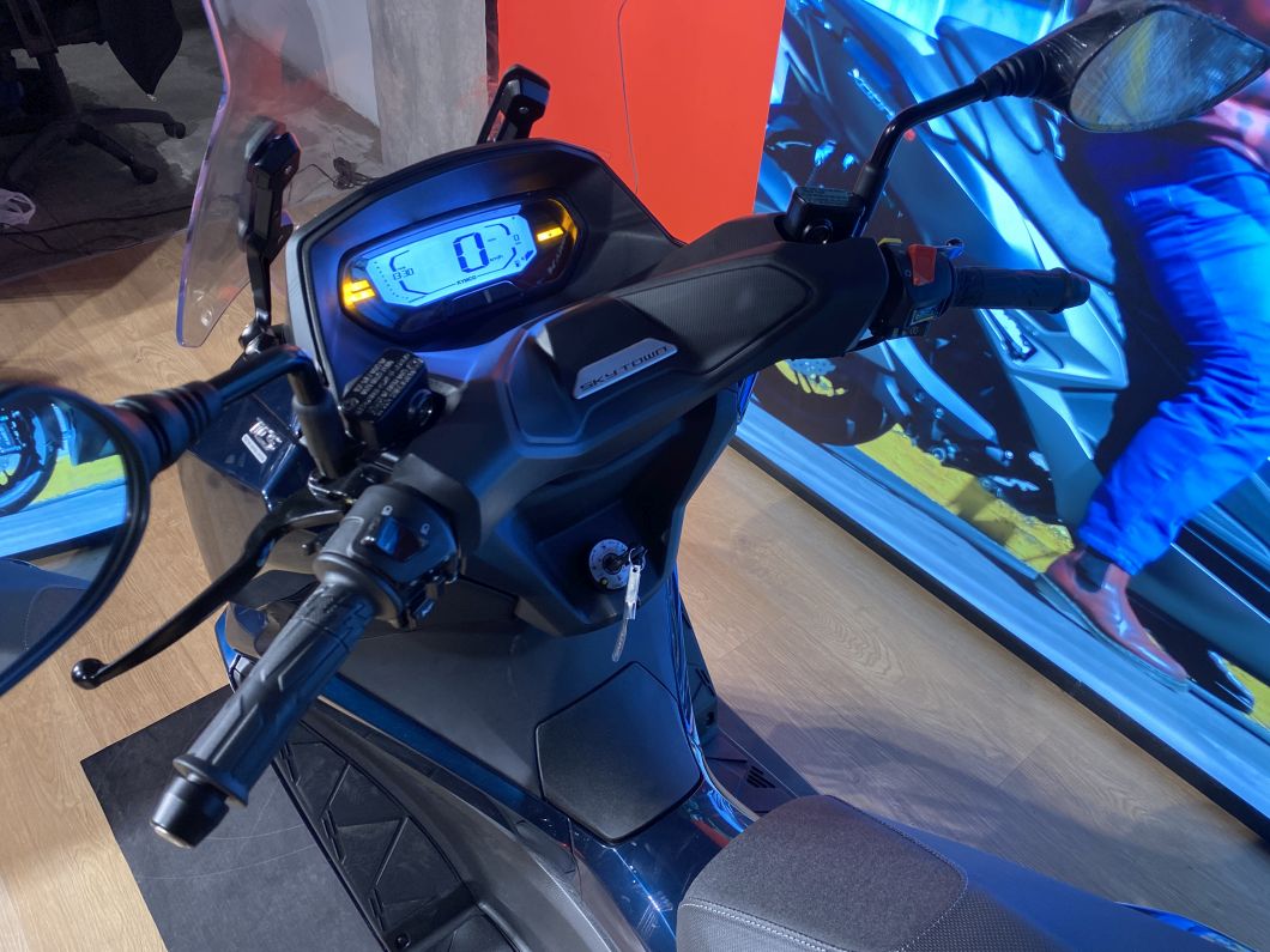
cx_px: 635
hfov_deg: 67.3
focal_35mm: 26
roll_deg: -2.9
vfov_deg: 53.1
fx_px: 954
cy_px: 476
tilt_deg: -40.6
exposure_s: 1/100
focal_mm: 4.25
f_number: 1.8
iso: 100
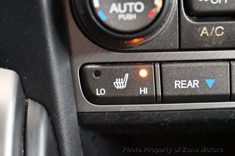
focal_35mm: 69
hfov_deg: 29.3
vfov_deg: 19.7
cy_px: 78
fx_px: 450
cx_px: 118
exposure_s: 1/30
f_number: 5.3
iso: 12800
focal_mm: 46
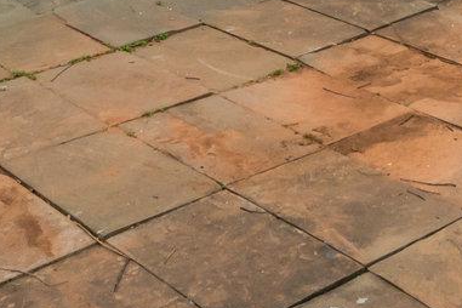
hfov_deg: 22.9
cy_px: -335
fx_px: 1104
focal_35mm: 86
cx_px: 439
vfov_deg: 13.3
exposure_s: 1/500
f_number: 8
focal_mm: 16
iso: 1250
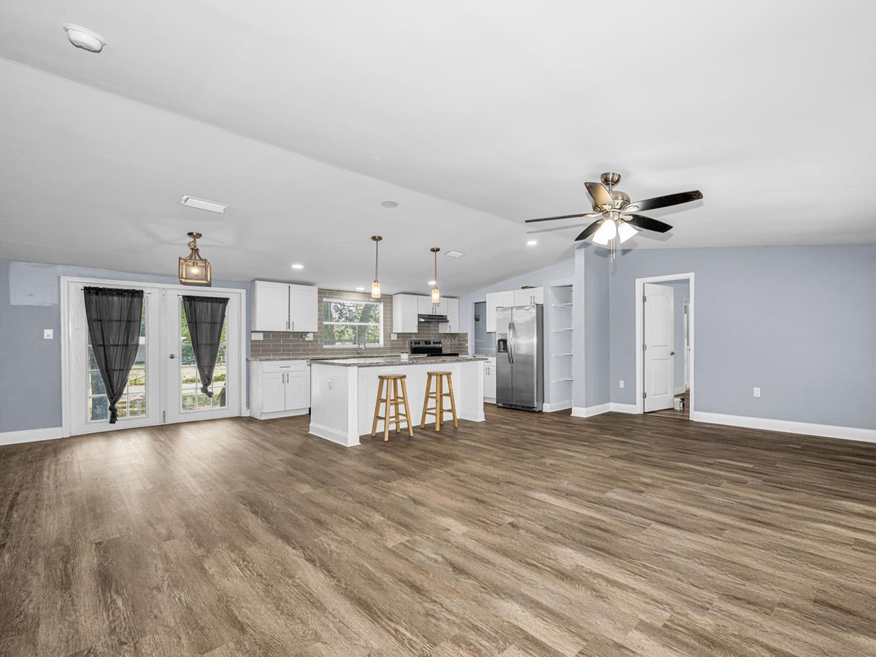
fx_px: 405
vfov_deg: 78.1
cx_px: 519
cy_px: 337
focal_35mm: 16
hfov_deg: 93.4
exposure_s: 1/60
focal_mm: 14
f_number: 8
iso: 320
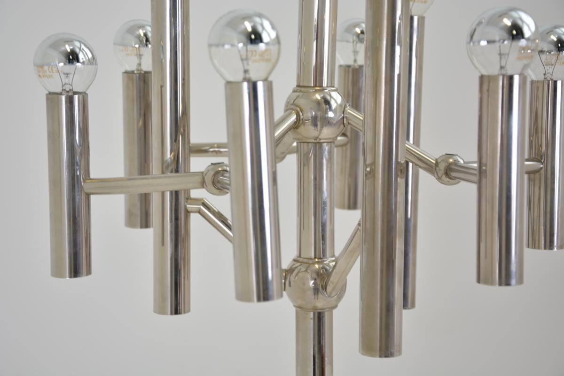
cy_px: 188
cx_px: 282
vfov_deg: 18.2
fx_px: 1175
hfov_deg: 27.0
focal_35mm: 75
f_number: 5.6
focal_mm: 50
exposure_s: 1/10
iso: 100
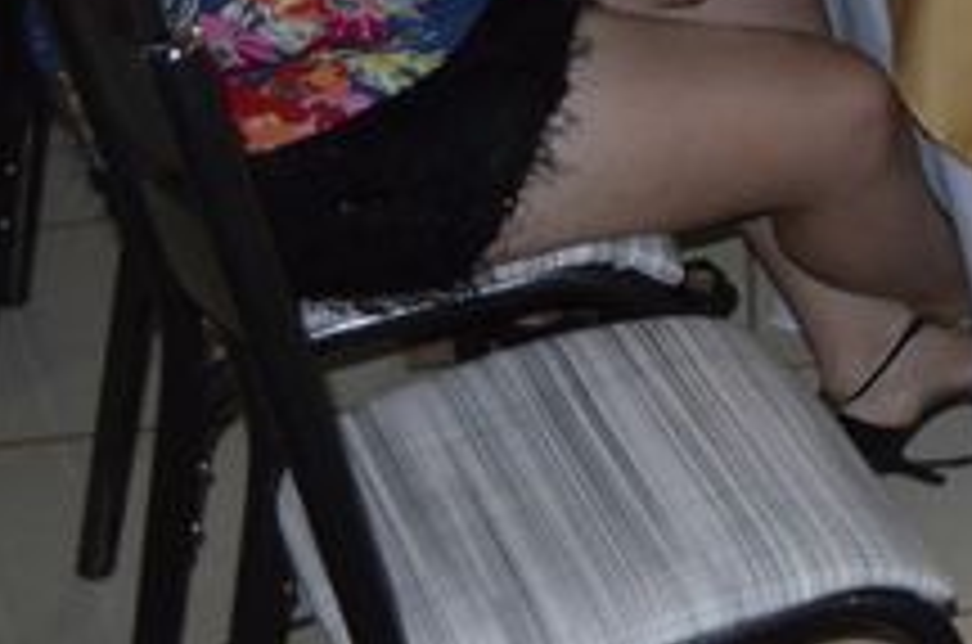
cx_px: 1498
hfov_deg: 16.6
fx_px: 2990
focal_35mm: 111
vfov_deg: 11.5
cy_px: -466
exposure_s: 1/60
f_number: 3.8
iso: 3200
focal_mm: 20
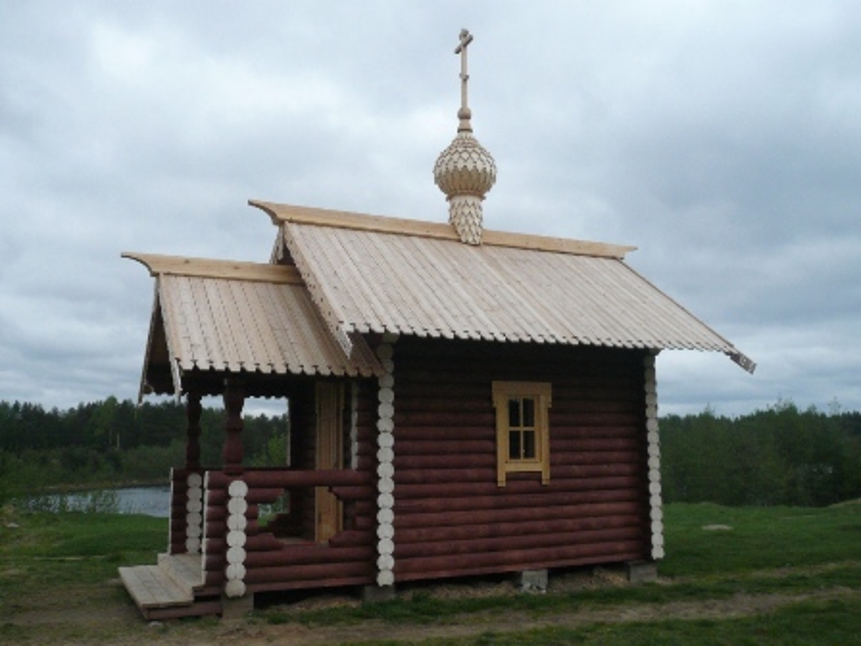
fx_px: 796
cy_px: 323
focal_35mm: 32
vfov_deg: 44.2
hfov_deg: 56.8
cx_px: 430
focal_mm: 5.2
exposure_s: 1/400
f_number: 9
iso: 200
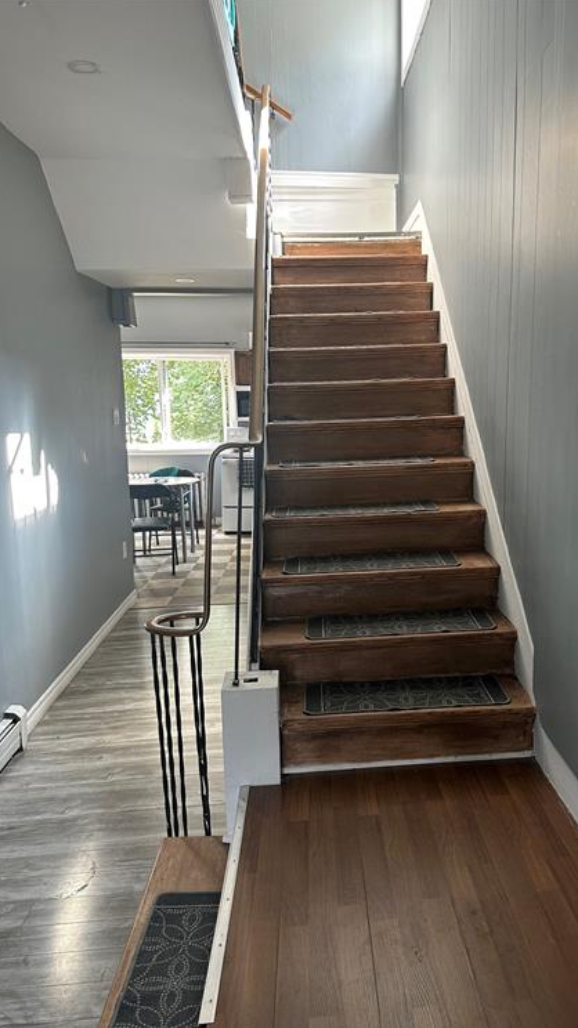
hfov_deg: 42.4
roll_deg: +0.5
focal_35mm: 27
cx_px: 377
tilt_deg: -8.5
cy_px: 526
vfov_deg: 69.9
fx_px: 736
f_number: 1.78
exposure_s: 1/60
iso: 160
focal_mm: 6.86
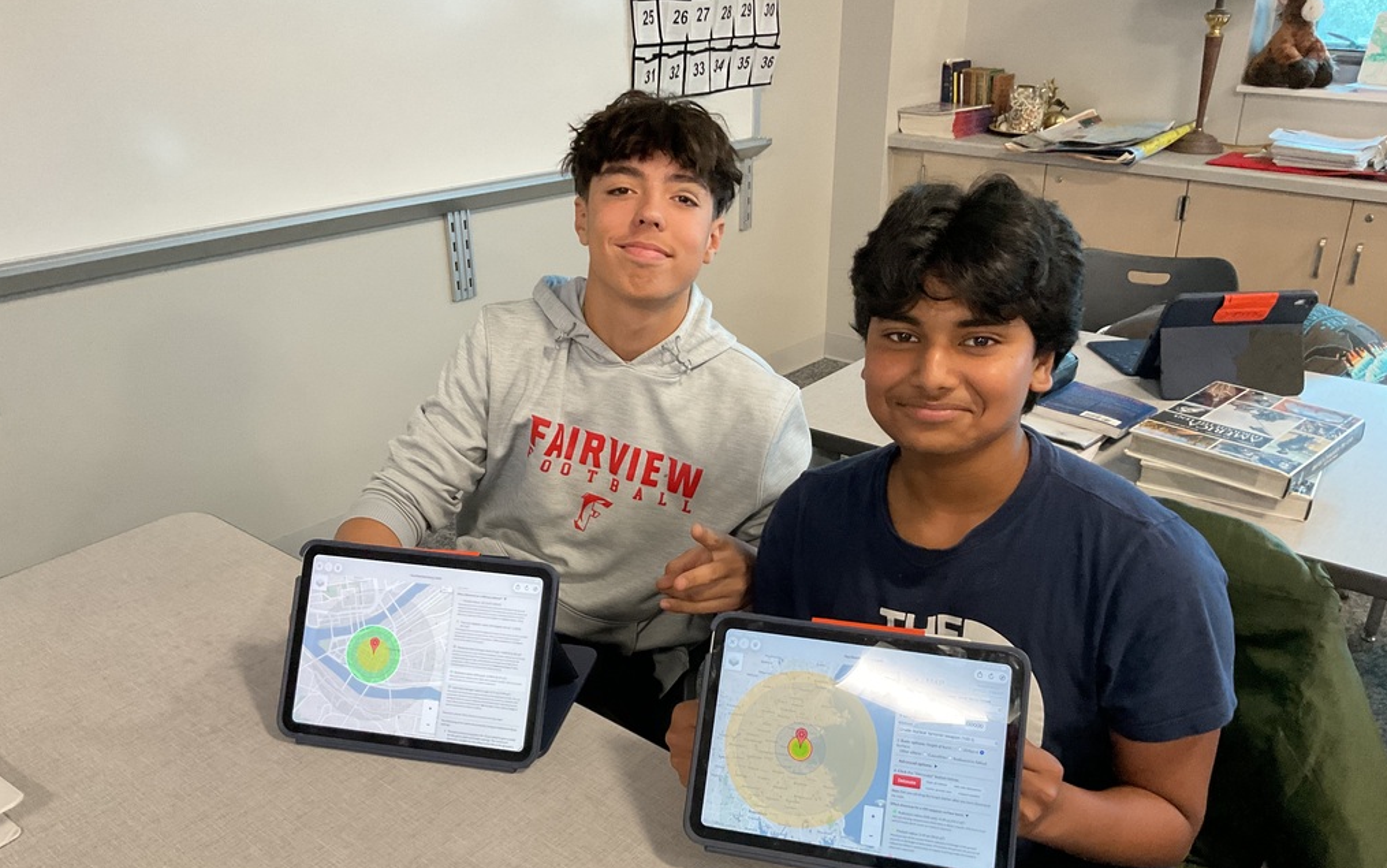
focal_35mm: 31
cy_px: 517
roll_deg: -0.2
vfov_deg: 40.5
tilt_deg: -26.0
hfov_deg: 61.2
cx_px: 696
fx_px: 1172
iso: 250
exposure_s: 1/60
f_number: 1.8
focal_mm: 3
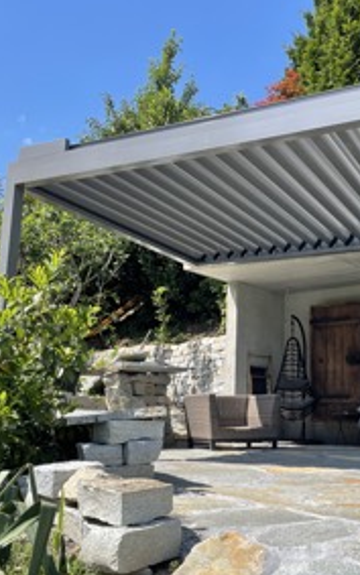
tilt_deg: +11.2
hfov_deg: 32.2
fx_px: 612
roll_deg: -0.5
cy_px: 297
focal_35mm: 39
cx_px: 264
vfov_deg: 50.4
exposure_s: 1/2212
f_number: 1.6
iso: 32
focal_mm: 4.2
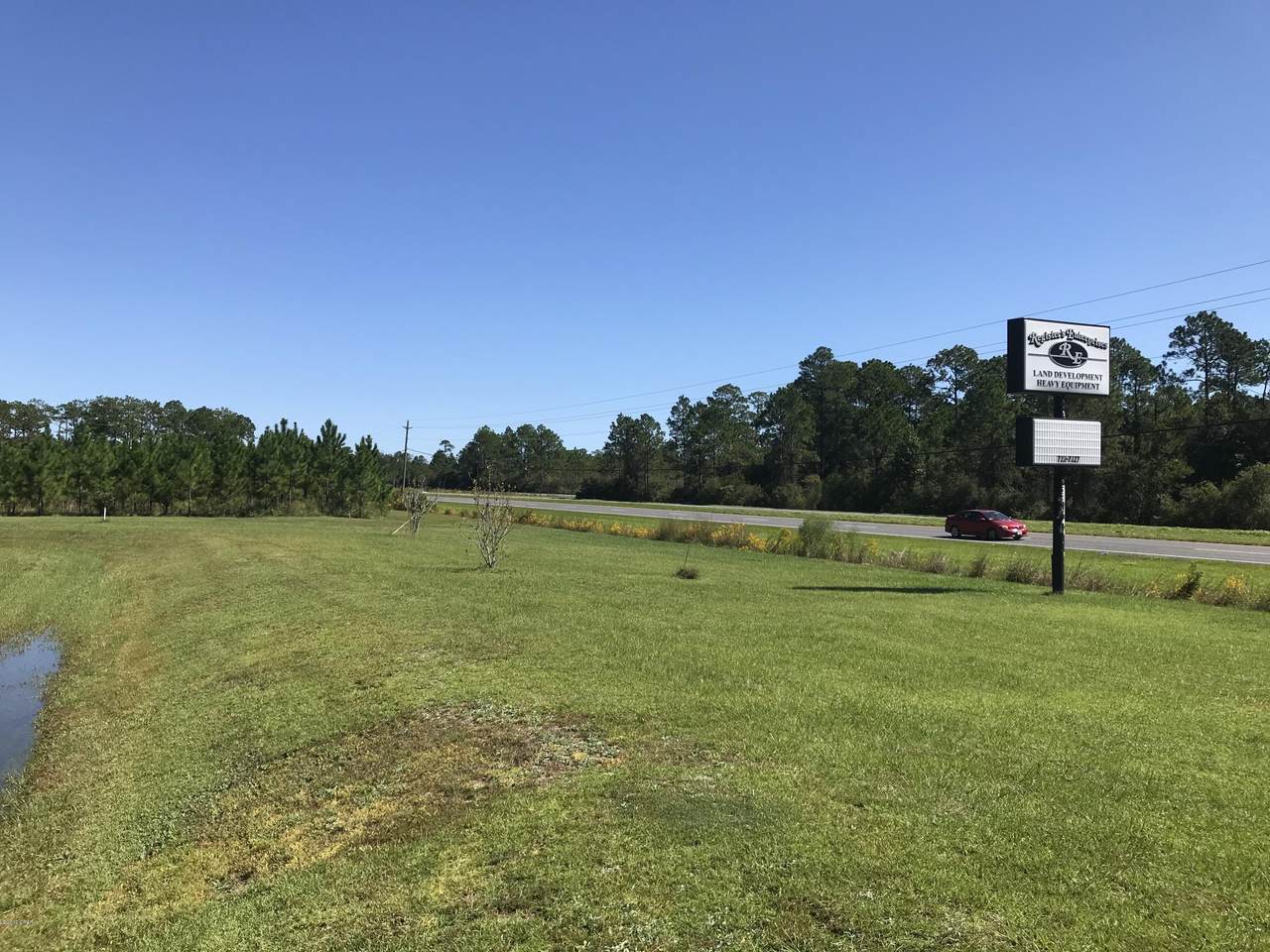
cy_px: 476
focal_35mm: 28
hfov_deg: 63.4
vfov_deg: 49.7
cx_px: 635
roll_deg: -1.6
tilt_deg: +1.1
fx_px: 1027
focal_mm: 3.99
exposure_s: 1/2128
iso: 20
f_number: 1.8
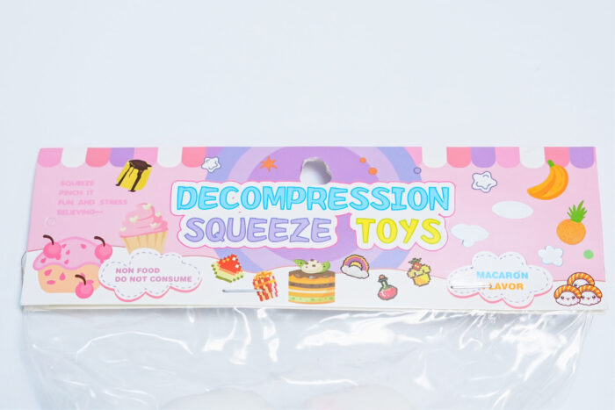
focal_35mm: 82
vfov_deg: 16.7
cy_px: 205
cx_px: 308
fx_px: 1401
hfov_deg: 24.8
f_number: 5
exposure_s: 1/640
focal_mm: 55
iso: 3200
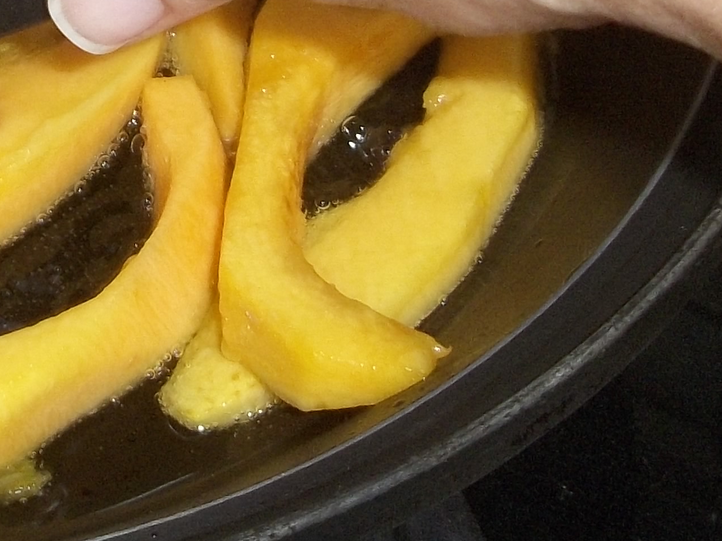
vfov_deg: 12.0
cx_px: -40
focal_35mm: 121
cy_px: -102
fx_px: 2524
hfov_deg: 15.9
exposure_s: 1/30
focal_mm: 6.5
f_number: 3.1
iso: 160
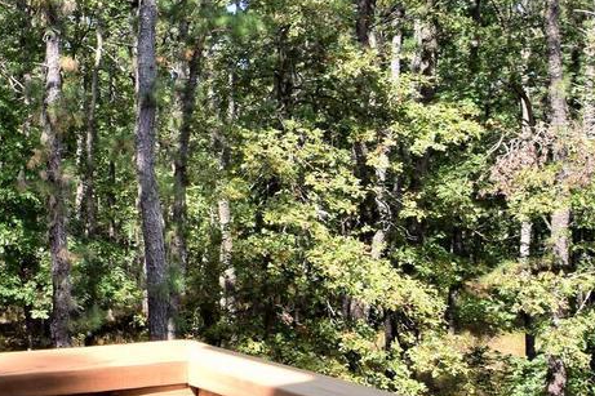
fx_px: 852
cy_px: 160
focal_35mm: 52
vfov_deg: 26.1
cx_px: -222
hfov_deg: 29.2
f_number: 9
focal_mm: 11
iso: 400
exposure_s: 1/160
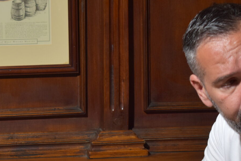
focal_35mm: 170
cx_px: 53
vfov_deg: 8.1
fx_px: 1138
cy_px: 114
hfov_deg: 12.1
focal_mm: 40
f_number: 4.8
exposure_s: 1/200
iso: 400
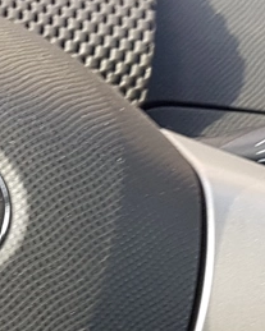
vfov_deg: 12.3
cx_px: -93
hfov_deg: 9.6
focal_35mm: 157
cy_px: 96
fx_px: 1540
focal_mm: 4.2
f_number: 1.7
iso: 40
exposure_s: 1/102
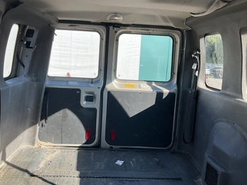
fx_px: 235
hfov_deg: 55.2
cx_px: 108
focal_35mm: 33
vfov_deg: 42.9
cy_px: 85
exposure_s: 1/302
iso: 25
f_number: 1.8
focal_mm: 3
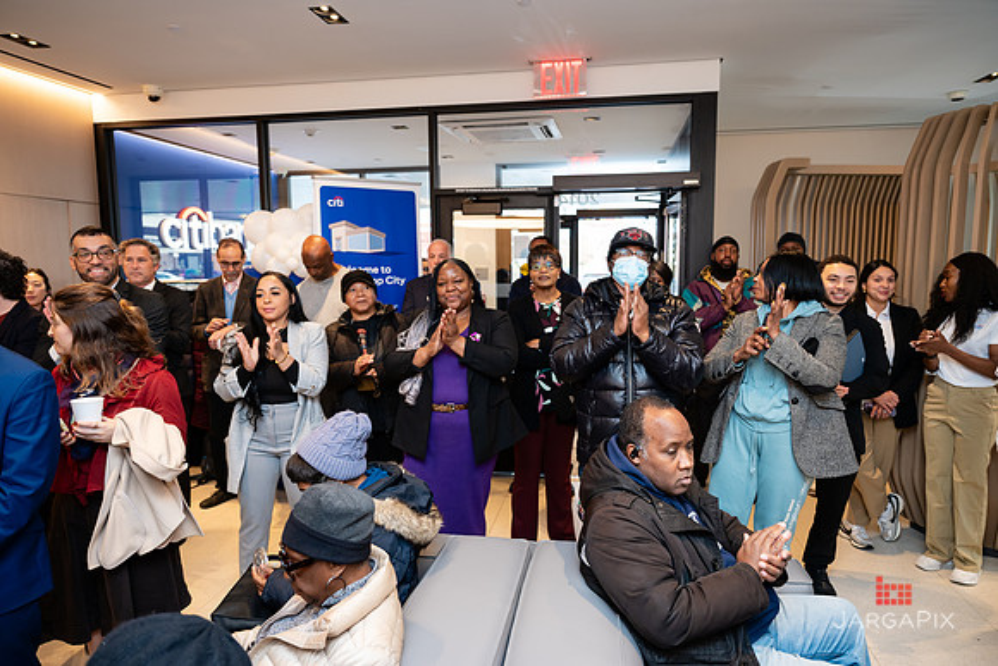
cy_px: 333
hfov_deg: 73.7
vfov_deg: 53.1
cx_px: 499
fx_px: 666
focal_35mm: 24
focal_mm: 24
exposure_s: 1/125
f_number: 3.2
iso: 400
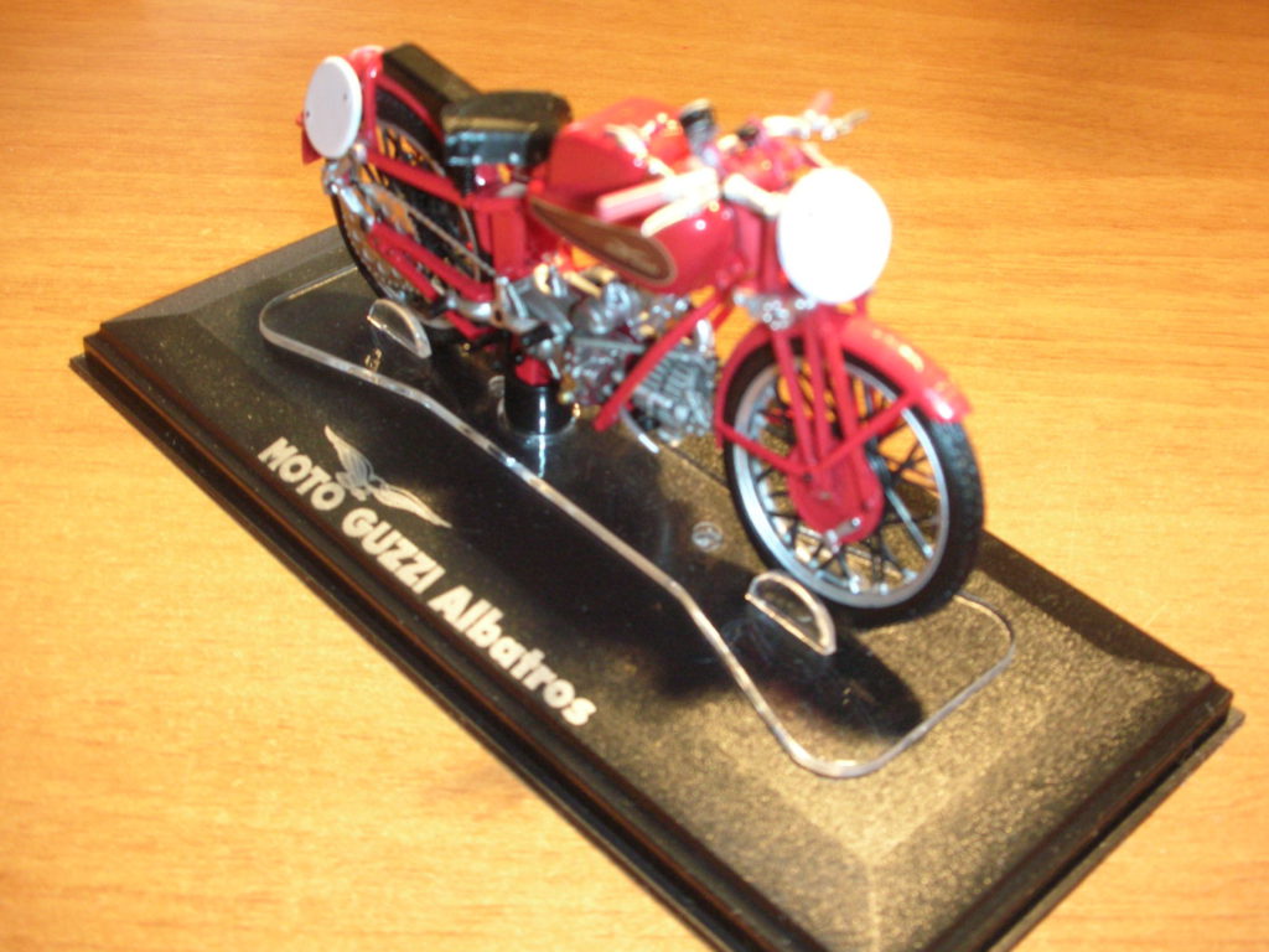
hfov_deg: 41.2
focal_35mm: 46
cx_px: 634
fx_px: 1686
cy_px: 476
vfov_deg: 31.5
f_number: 3.5
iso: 200
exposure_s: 1/5.3
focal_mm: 7.7
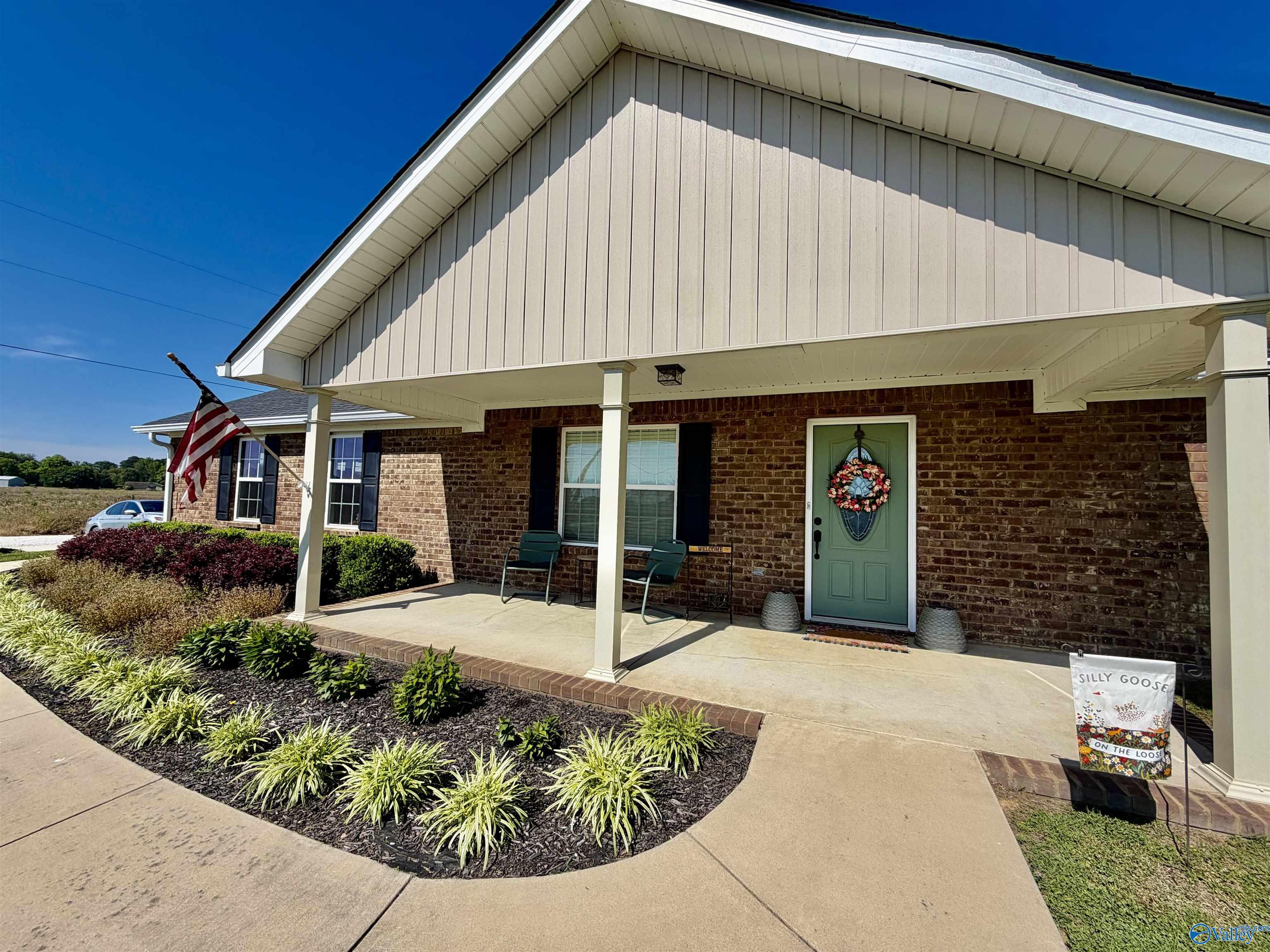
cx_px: 635
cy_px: 476
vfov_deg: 85.7
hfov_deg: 102.1
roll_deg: -2.2
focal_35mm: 14
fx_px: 514
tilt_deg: +2.4
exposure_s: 1/1368
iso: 20
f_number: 2.2
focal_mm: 2.22
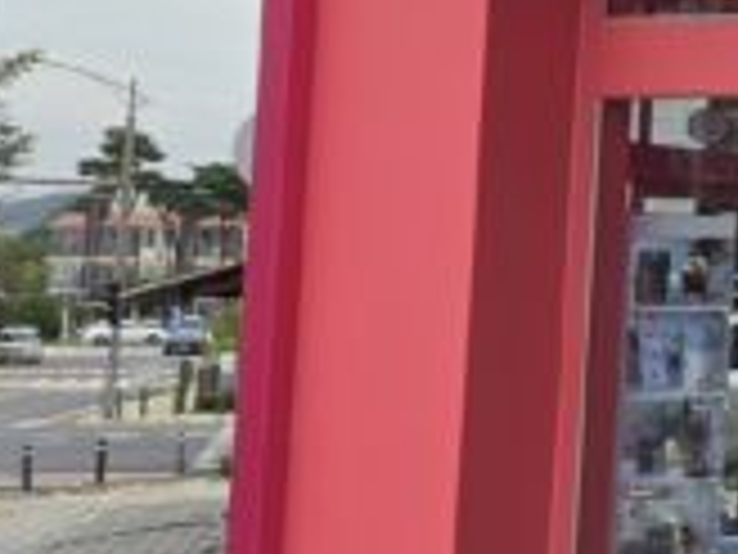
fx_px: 2303
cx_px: 1480
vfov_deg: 13.6
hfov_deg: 14.9
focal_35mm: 108
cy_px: 122
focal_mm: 5.4
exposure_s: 1/3647
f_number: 1.8
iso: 80
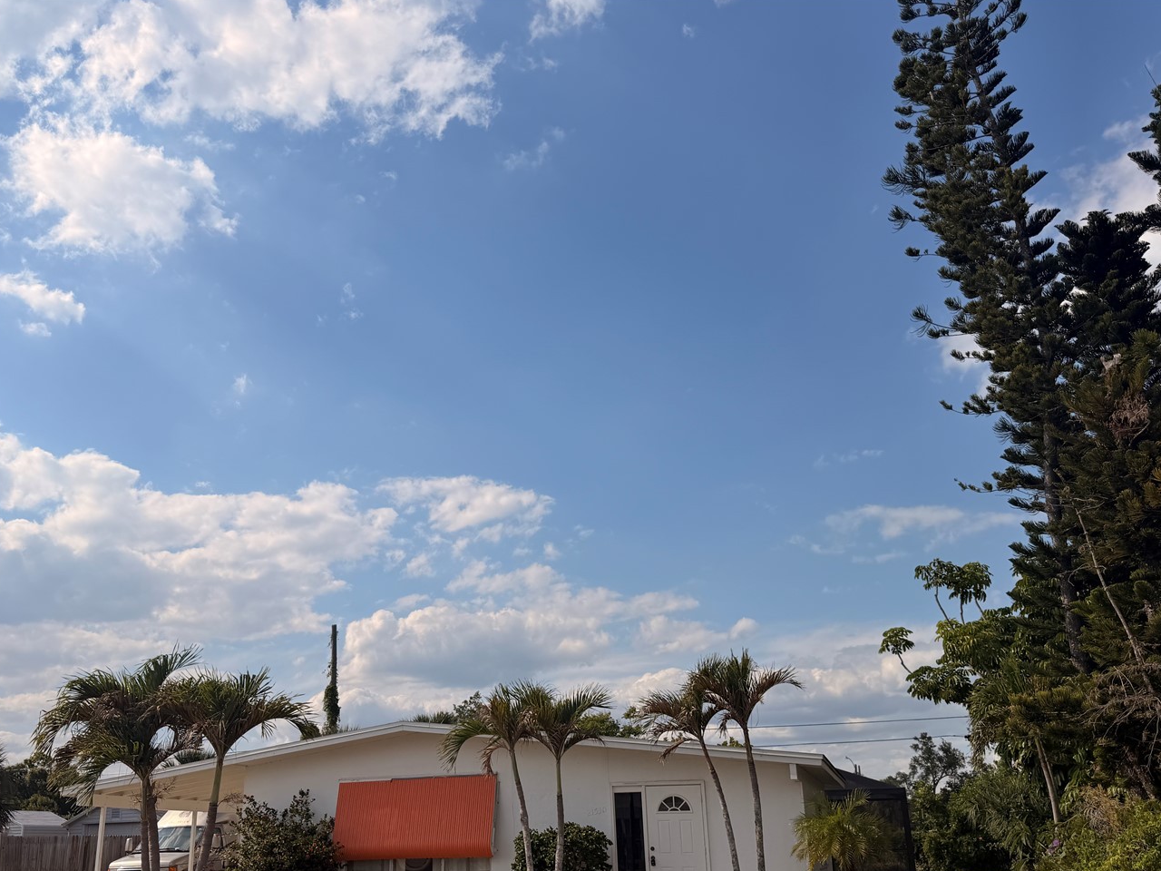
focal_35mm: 30
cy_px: 539
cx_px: 538
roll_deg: +0.9
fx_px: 1006
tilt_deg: +16.0
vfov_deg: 46.4
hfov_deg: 59.9
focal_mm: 6.76
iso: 80
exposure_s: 1/9091
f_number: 1.78
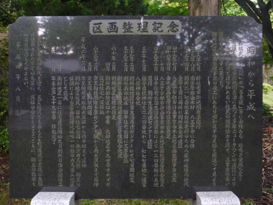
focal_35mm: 36
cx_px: 136
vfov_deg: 39.7
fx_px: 284
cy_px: 102
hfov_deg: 51.3
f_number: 4
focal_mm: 18
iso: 400
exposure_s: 1/13
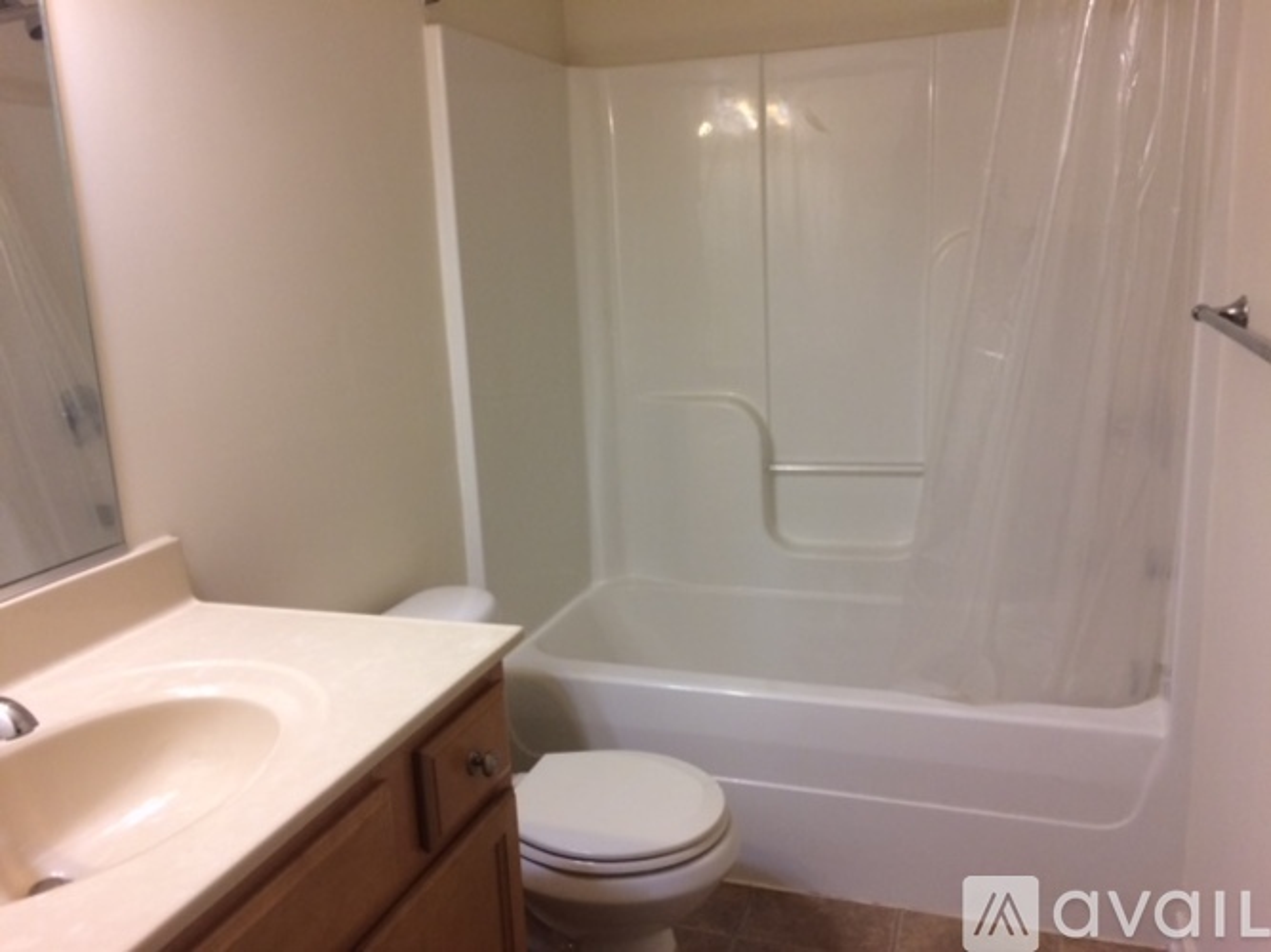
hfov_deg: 61.7
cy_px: 476
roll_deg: +2.4
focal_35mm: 29
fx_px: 1065
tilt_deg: -10.6
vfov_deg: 48.2
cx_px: 636
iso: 100
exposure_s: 1/30
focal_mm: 4.15
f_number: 2.2
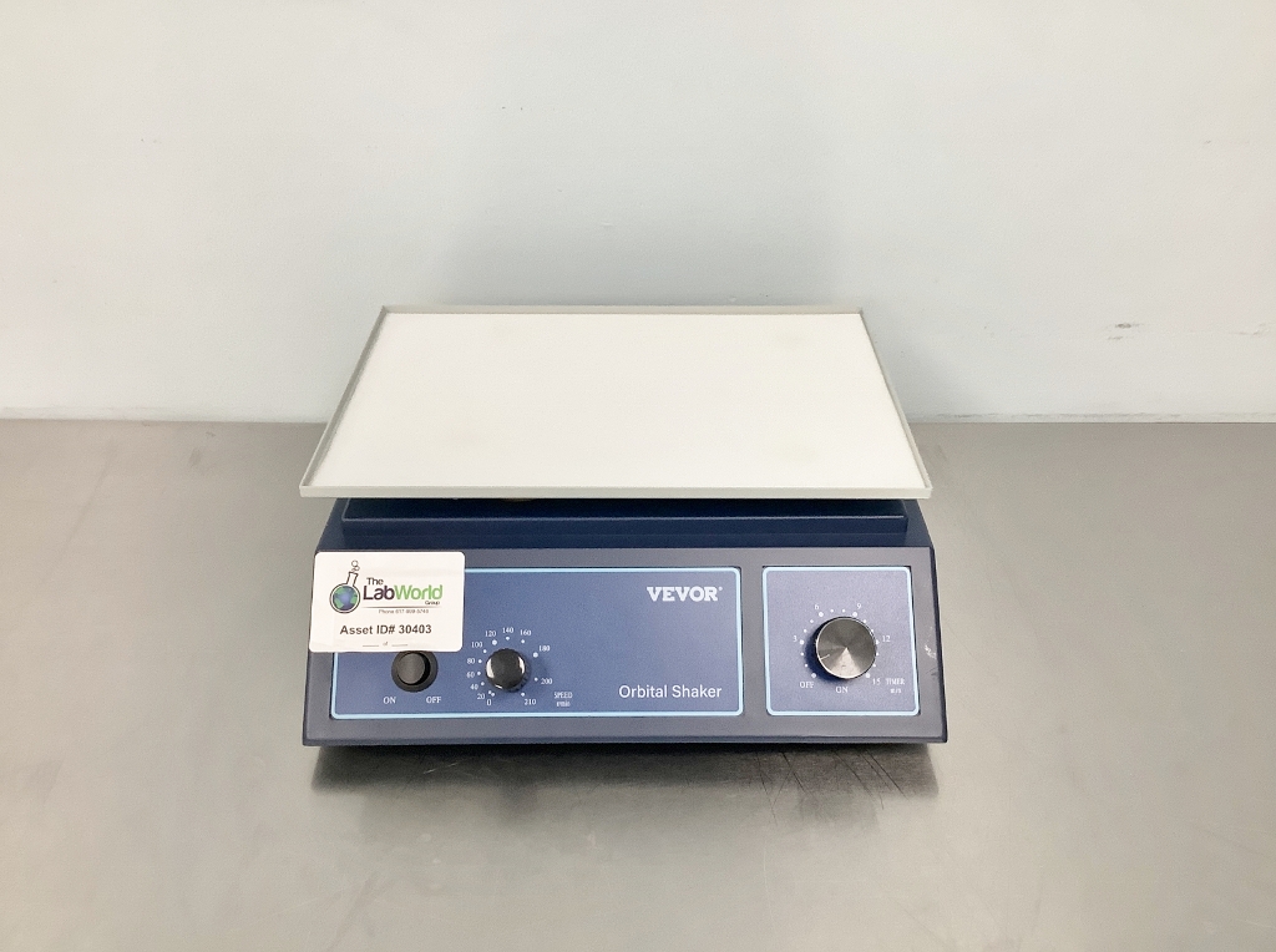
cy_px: 476
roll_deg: -2.0
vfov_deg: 45.3
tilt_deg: -34.9
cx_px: 638
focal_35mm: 31
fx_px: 1141
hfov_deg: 58.4
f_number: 2.4
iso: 200
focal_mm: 3.3
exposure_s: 1/60
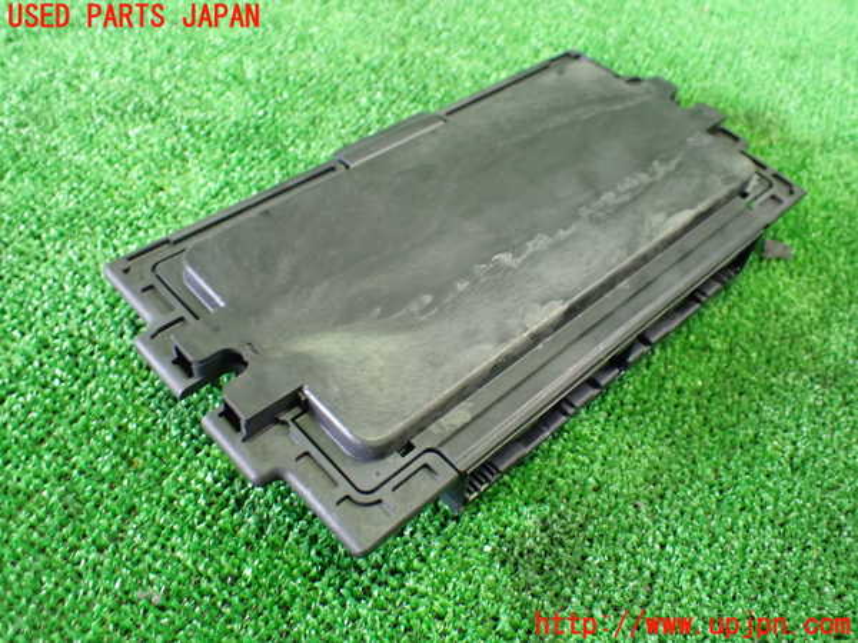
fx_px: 744
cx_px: 429
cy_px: 322
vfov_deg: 46.8
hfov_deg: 60.0
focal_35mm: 30
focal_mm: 5.4
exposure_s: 1/30
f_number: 2.3
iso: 1000
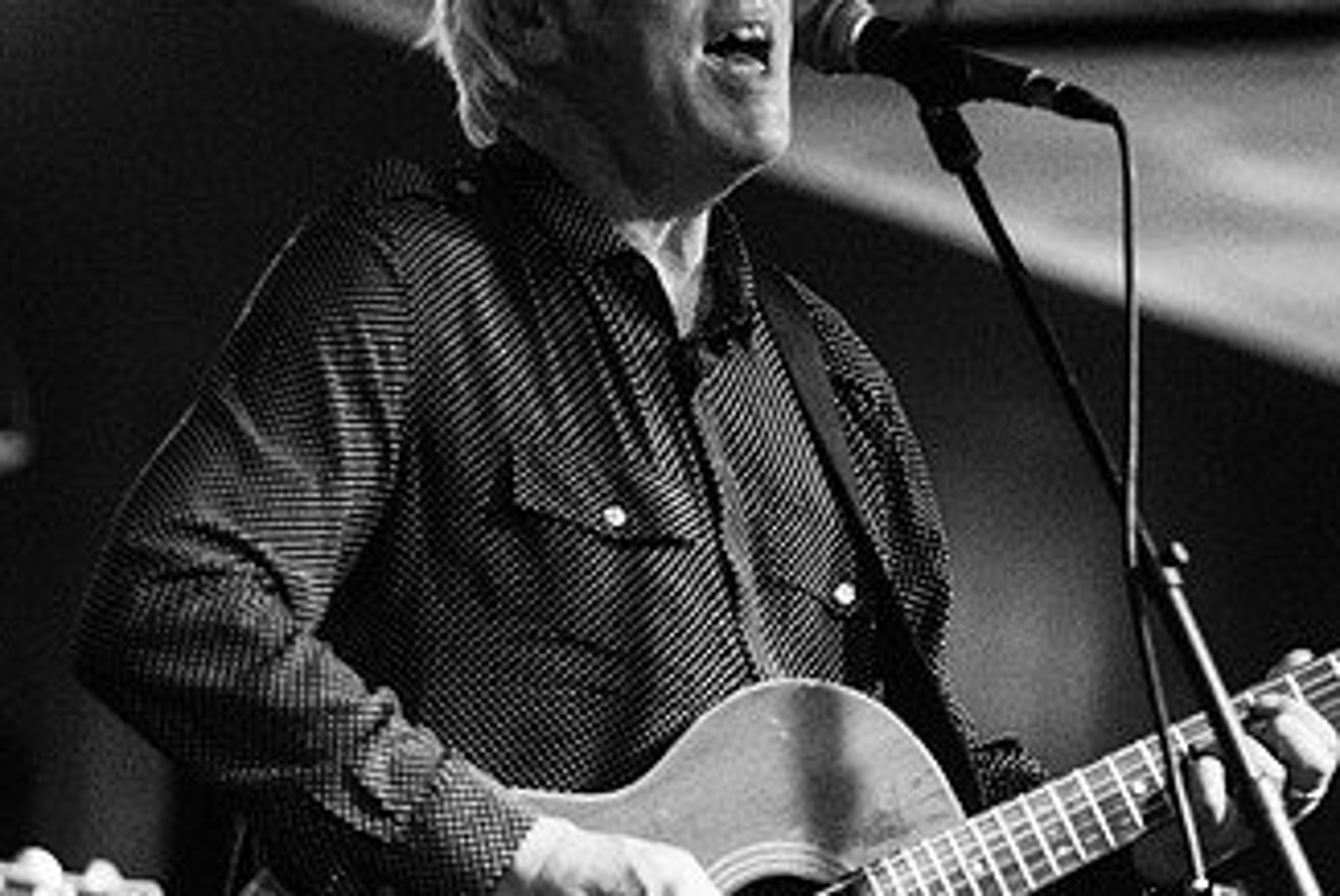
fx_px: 8941
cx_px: 1081
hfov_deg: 8.6
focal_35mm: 240
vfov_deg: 5.7
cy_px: 462
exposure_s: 1/80
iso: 3200
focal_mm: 135
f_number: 3.2
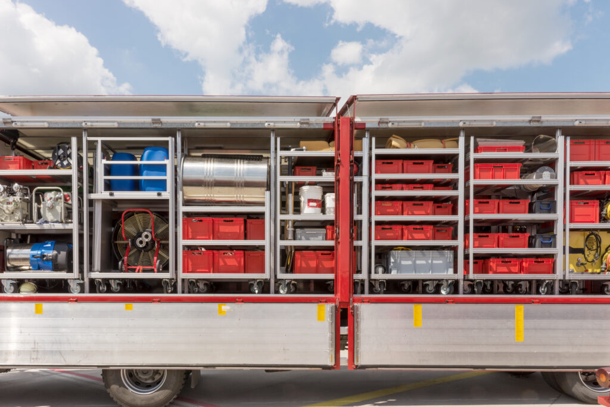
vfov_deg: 53.1
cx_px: 305
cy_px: 204
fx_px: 407
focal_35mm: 24
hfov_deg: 73.7
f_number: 22
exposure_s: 1/40
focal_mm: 24
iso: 100
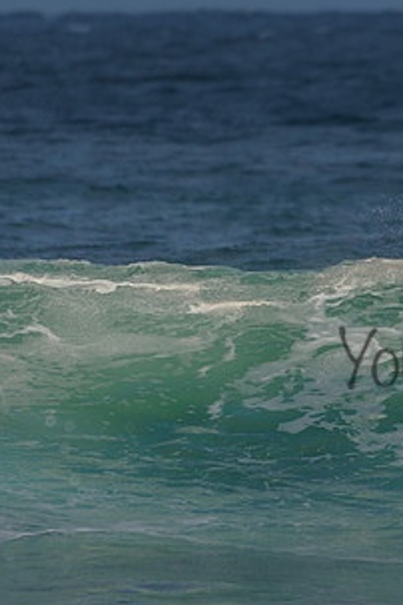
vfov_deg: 1.8
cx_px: 507
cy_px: 297
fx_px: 19712
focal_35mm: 1174
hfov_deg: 1.2
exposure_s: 1/2000
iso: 125
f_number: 5.6
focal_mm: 500
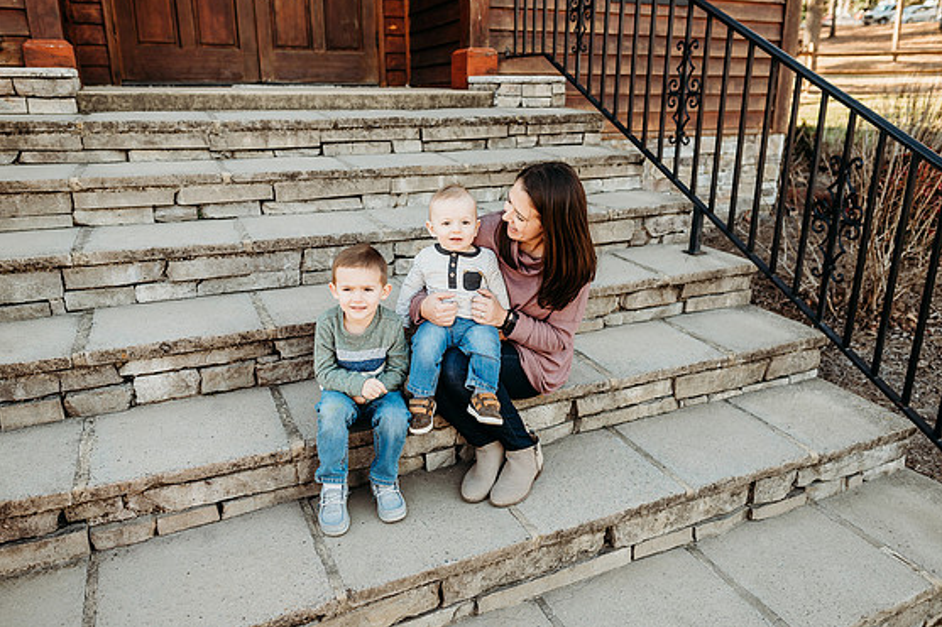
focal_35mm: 25
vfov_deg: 51.2
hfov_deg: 71.5
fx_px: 654
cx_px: 463
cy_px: 303
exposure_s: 1/320
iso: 250
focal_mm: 24
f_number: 2.8
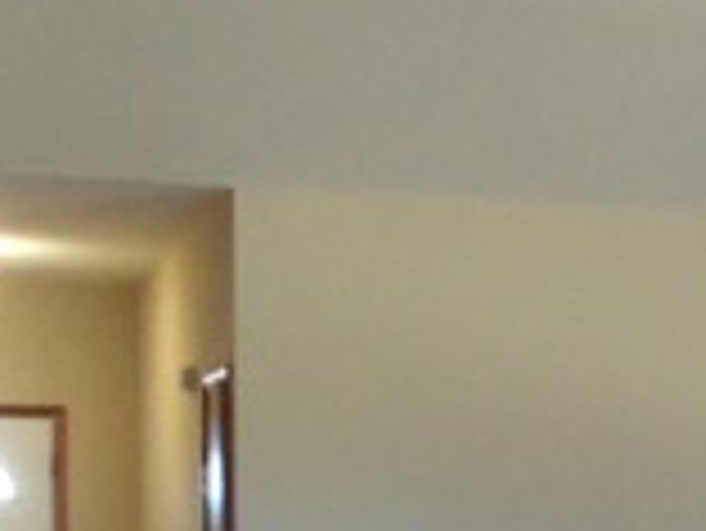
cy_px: 585
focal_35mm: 118
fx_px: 2408
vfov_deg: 12.4
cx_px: 1196
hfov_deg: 14.9
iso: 250
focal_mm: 5.2
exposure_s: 1/30
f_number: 3.4
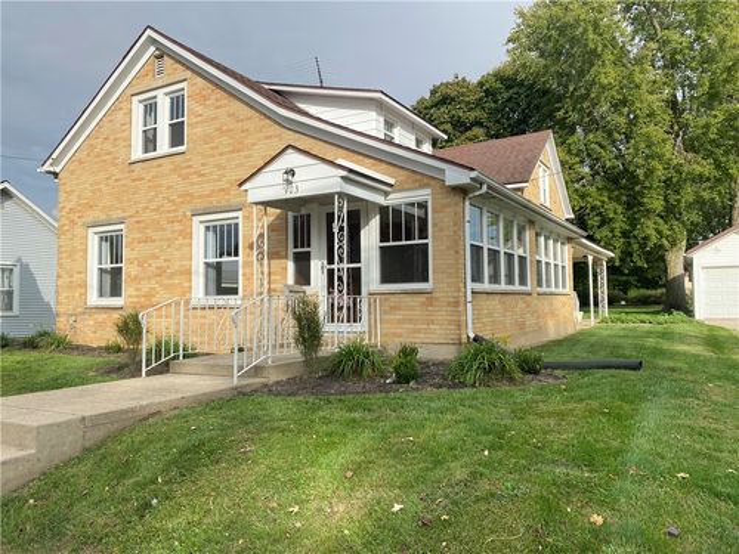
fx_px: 555
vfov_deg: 53.1
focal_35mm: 26
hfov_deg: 67.3
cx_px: 370
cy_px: 277
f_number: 1.8
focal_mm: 4.25
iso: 32
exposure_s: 1/2141
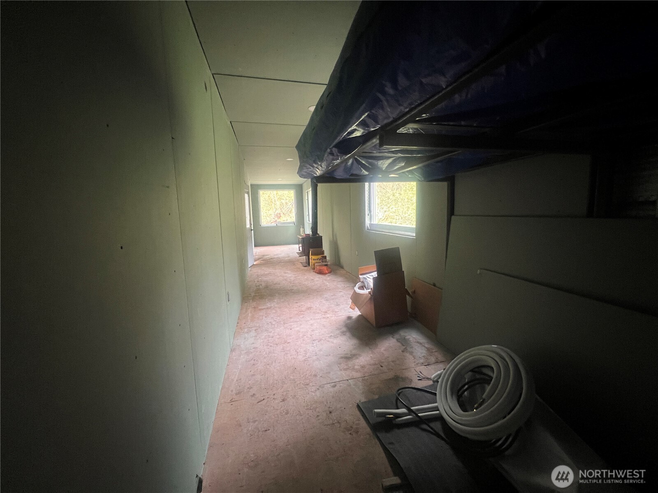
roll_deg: +1.4
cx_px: 329
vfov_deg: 89.9
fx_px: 247
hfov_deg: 106.2
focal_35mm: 13
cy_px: 246
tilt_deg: -9.9
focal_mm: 1.57
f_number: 1.8
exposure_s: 1/60
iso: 400
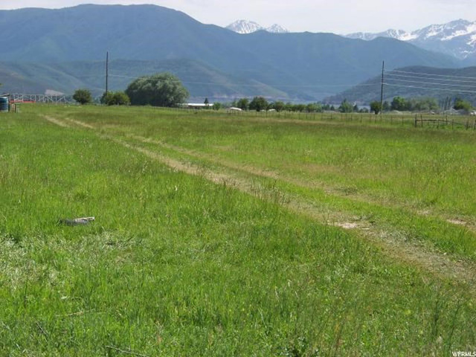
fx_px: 1320
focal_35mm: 96
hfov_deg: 20.4
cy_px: 178
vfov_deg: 15.4
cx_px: 238
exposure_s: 1/800
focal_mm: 16.2
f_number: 3.2
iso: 64
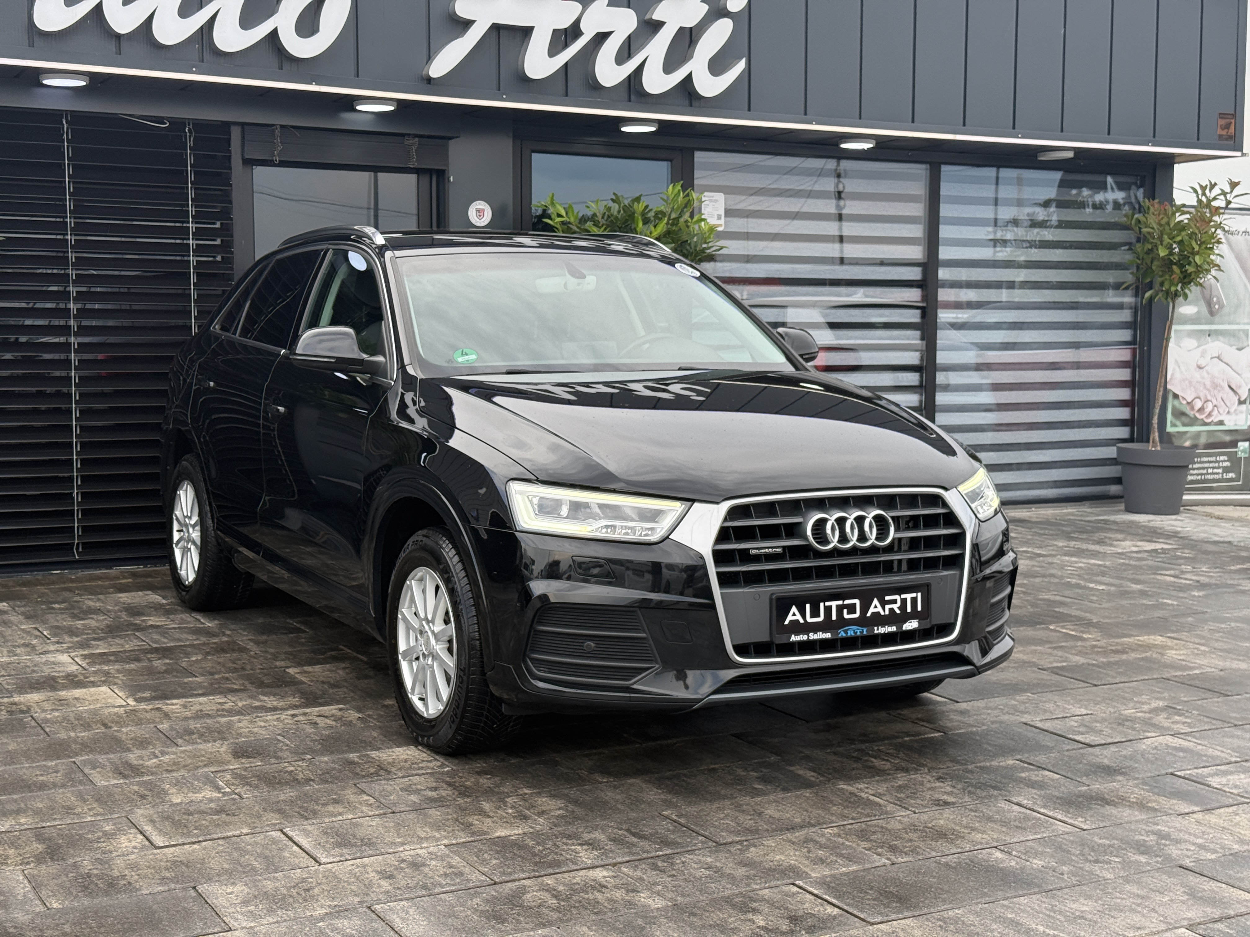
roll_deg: -1.1
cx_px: 625
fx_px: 1733
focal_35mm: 48
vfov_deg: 30.3
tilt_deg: -4.8
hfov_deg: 39.7
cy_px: 468
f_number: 1.78
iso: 80
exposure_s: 1/962
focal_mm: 6.76
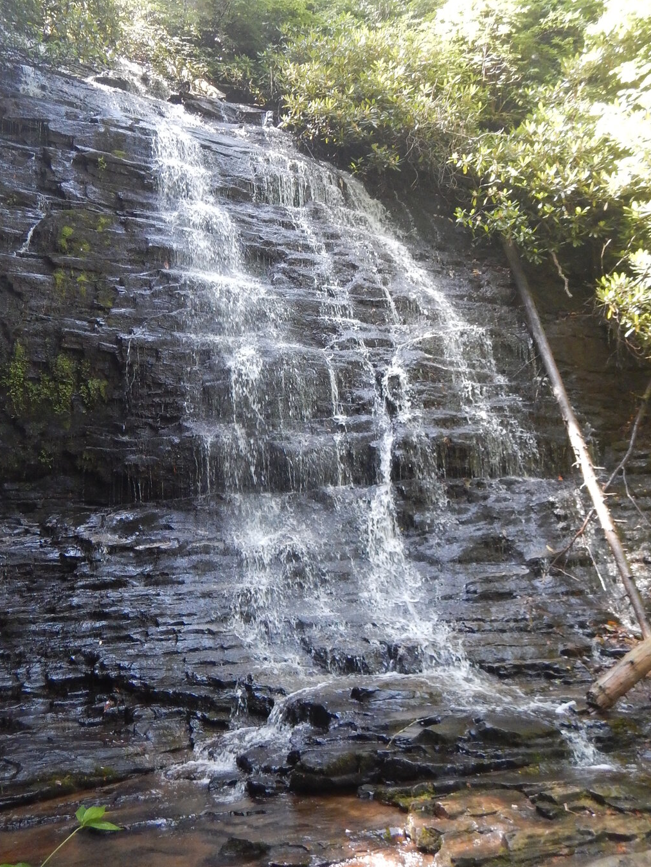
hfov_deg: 44.2
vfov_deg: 56.5
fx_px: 802
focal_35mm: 32
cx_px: 312
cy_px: 355
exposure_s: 1/125
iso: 400
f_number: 2.8
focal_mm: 4.3
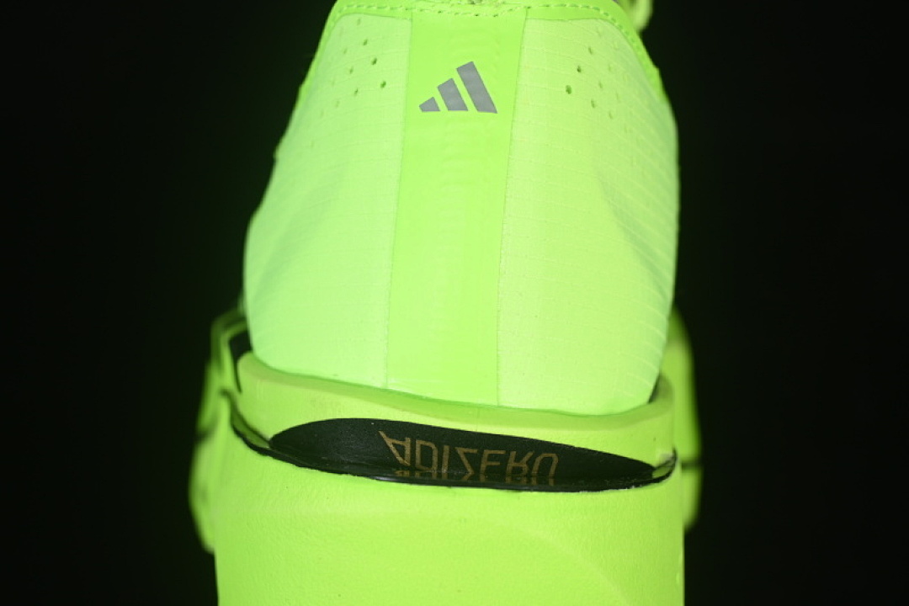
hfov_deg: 27.0
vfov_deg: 18.2
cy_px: 303
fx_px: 1894
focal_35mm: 75
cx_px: 454
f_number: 7.1
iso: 160
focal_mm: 50
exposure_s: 1/80
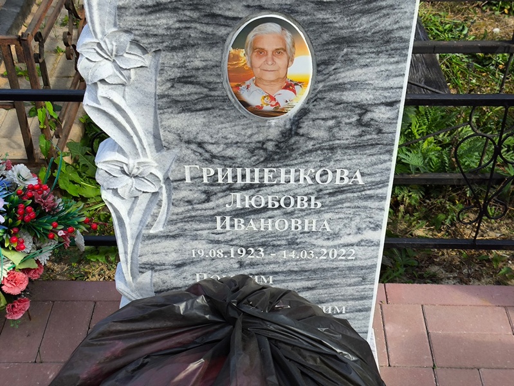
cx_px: 257
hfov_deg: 38.2
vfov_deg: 29.1
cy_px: 193
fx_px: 743
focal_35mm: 50
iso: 50
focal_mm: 4.71
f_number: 1.7
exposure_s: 1/532
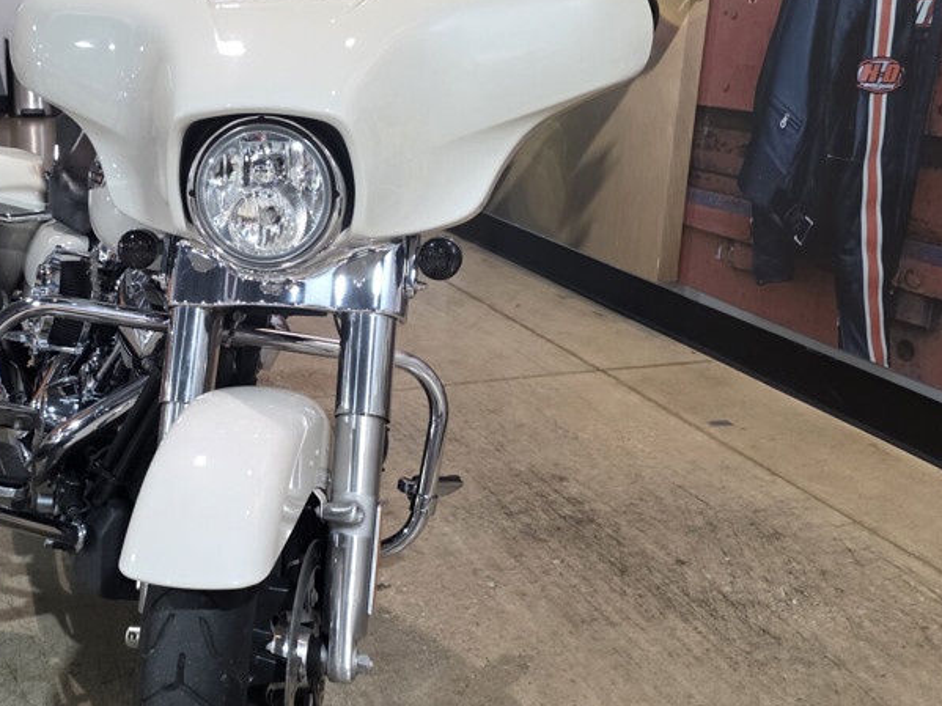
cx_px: 212
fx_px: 1116
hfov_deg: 44.0
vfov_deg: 35.1
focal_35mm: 41
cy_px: 343
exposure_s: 1/120
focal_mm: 6.3
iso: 640
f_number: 1.7
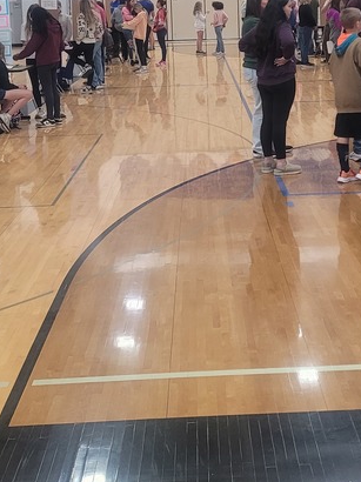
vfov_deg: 29.2
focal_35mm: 65
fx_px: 905
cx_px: 199
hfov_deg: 22.6
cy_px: 102
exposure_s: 1/120
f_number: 1.8
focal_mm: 5.4
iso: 250
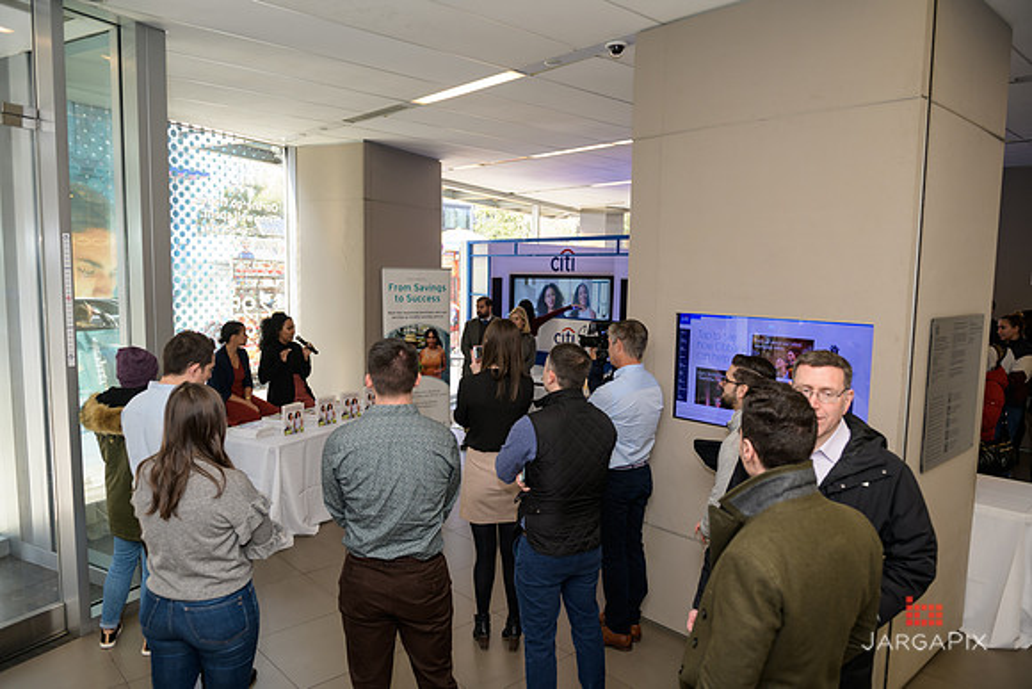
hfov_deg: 73.7
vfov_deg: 53.2
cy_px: 344
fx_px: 688
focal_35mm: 24
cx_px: 516
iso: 200
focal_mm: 24
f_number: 3.2
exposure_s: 1/125
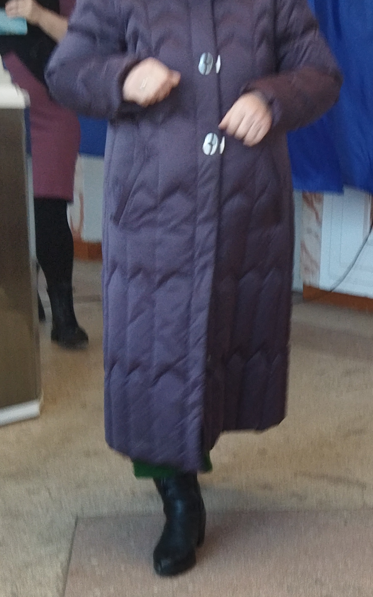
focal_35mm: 81
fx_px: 1318
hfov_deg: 15.7
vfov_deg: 25.3
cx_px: 405
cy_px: 414
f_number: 1.79
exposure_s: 1/50
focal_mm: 4.71
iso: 185
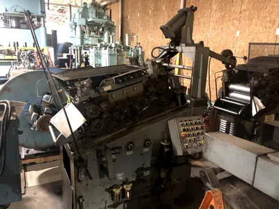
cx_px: 140
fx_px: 226
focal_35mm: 28
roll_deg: -2.2
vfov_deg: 49.7
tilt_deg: -14.1
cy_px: 104
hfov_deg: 63.4
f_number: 1.8
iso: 400
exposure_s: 1/4
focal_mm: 4
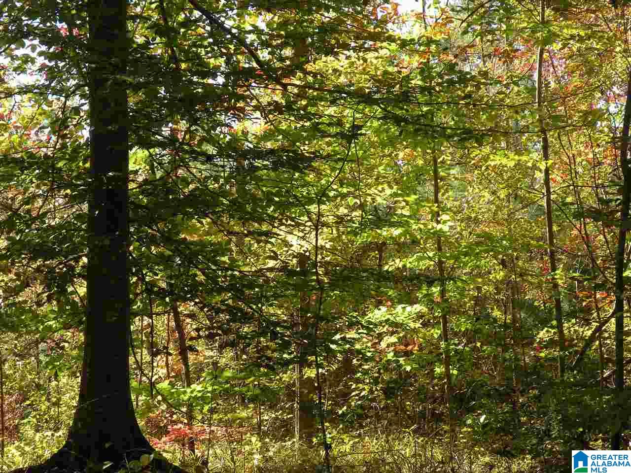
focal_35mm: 119
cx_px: 316
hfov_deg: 16.6
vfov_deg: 12.5
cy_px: 236
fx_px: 2169
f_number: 4.5
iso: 64
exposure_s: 1/108
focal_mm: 21
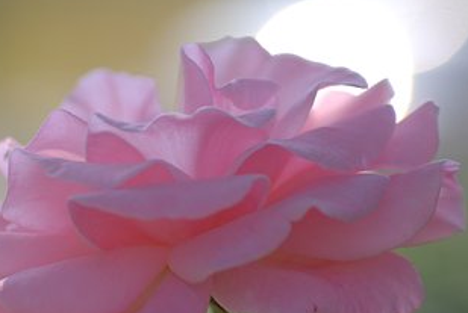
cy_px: 169
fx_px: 2916
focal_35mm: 224
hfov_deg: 9.2
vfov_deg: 6.2
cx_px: 185
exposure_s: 1/500
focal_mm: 90
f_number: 3.2
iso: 100
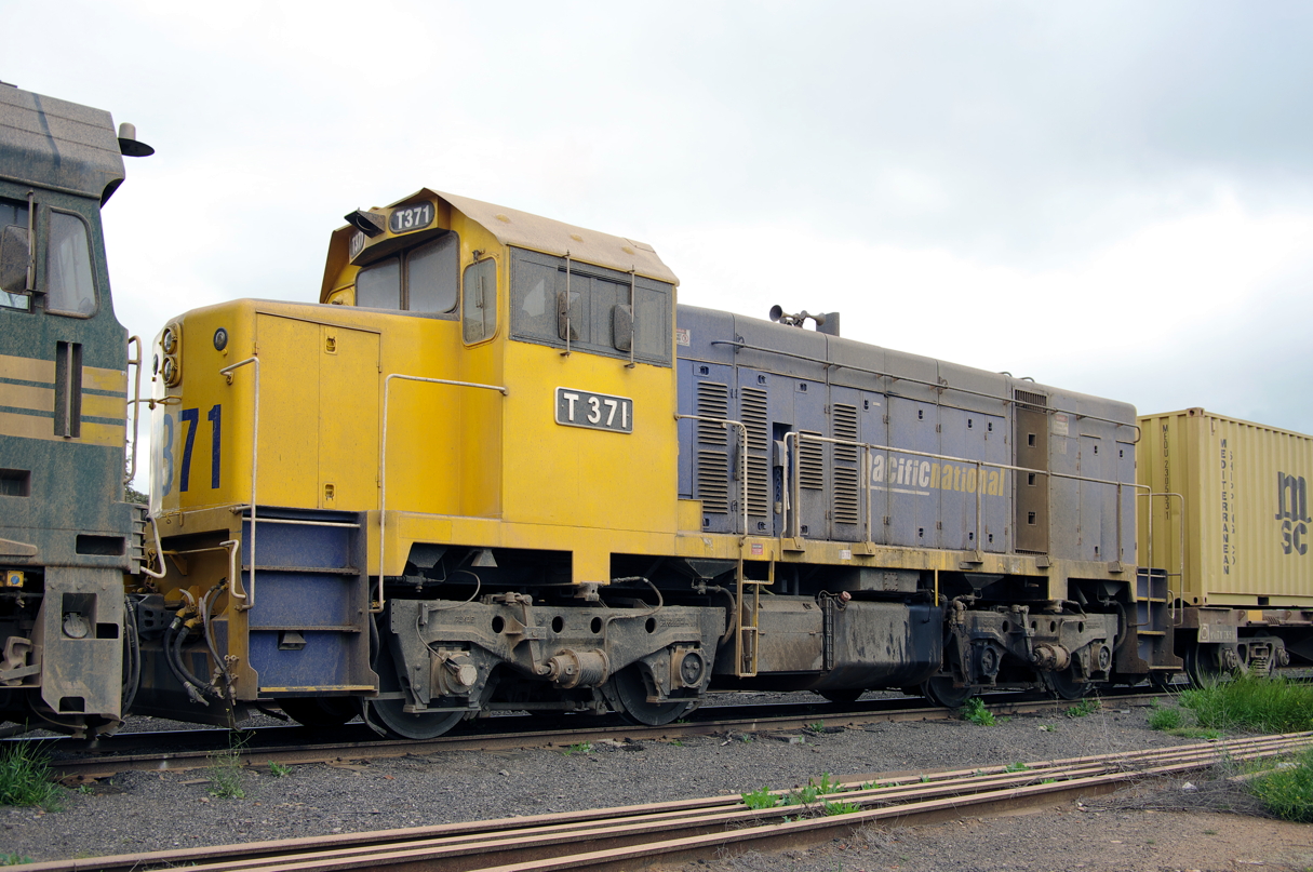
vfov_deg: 38.3
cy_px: 436
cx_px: 656
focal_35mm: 34
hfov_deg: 55.2
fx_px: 1257
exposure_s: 1/60
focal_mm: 23
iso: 100
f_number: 4.5
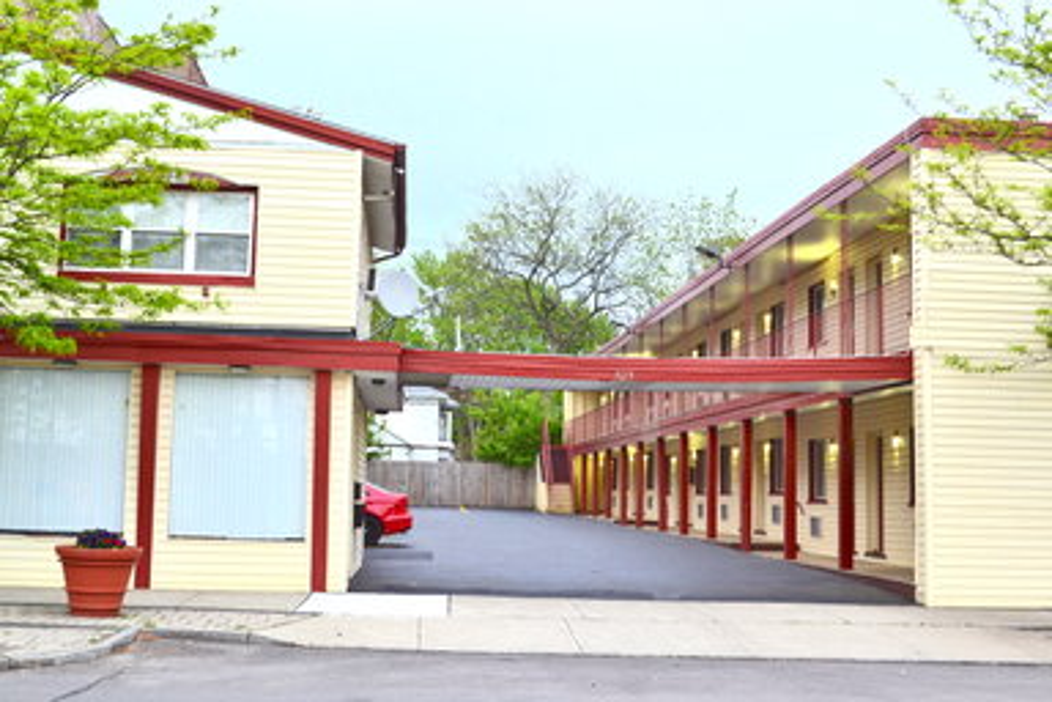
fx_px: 1315
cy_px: 351
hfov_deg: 43.6
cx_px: 526
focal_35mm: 45
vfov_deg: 29.9
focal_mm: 30
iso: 400
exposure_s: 1/40
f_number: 7.1
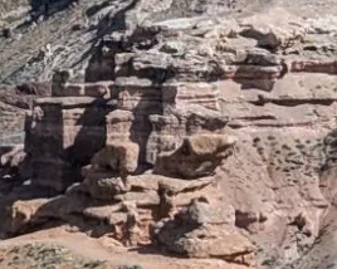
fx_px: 3488
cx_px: 107
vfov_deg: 4.4
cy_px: -136
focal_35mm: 350
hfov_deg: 5.5
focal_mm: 6.81
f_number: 1.85
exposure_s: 1/2500
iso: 47
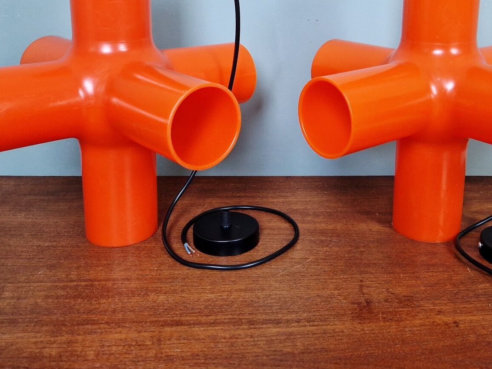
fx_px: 569
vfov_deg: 35.2
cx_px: 289
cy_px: 93
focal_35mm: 40
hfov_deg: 46.6
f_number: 1.8
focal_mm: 5.4
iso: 500
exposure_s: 1/100
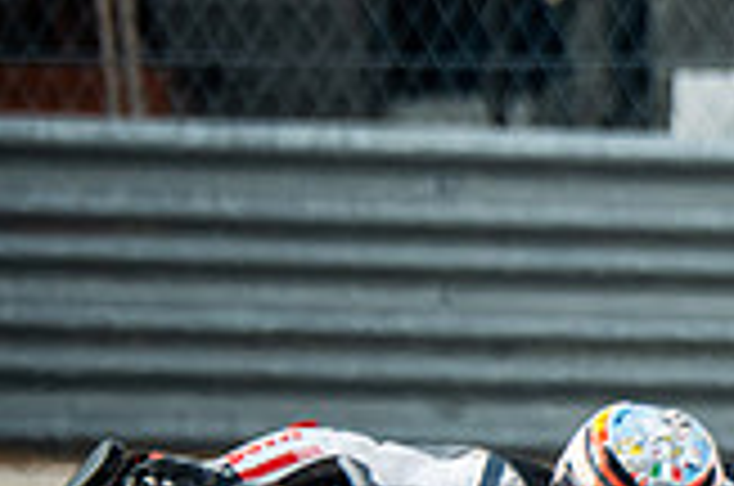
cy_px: 614
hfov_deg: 1.0
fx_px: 43567
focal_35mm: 2141
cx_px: 1297
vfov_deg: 0.6
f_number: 5.6
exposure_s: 1/1600
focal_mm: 400
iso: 3200
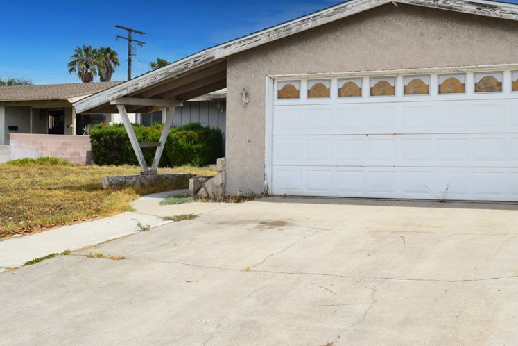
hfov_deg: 51.7
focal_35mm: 37
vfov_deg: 35.9
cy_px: 155
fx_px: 532
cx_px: 292
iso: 200
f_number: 10
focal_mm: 18
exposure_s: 1/400
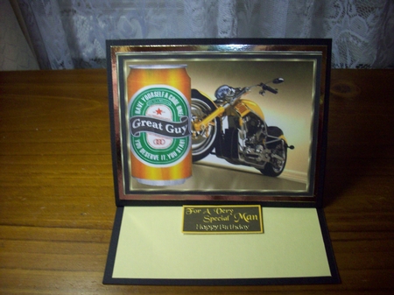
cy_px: 148
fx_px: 421
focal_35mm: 37
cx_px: 197
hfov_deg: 50.2
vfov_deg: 38.6
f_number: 2.8
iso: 160
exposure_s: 1/45
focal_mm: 6.2
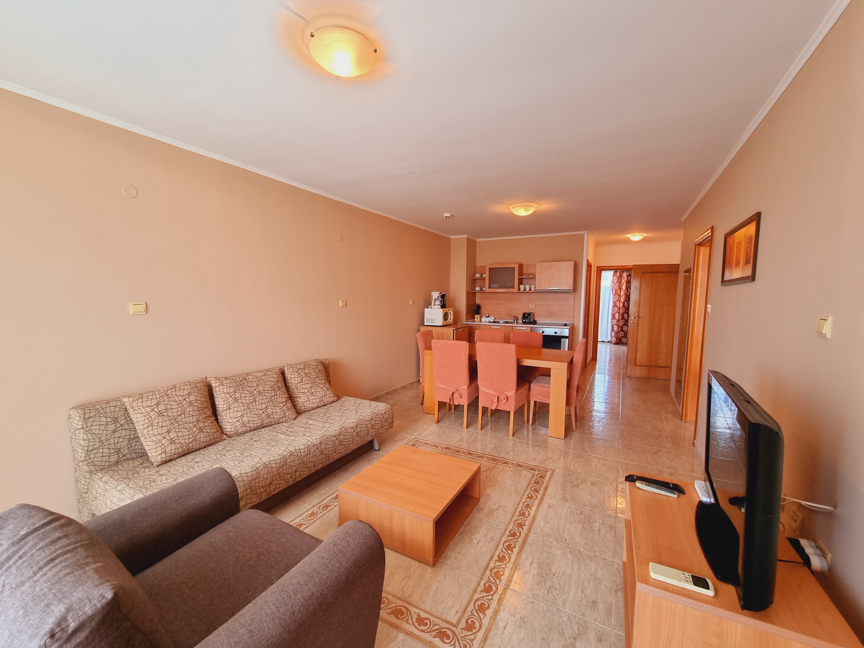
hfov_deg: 106.2
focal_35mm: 13
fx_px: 324
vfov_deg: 89.9
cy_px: 324
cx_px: 432
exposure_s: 1/50
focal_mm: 2.2
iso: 200
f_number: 2.2
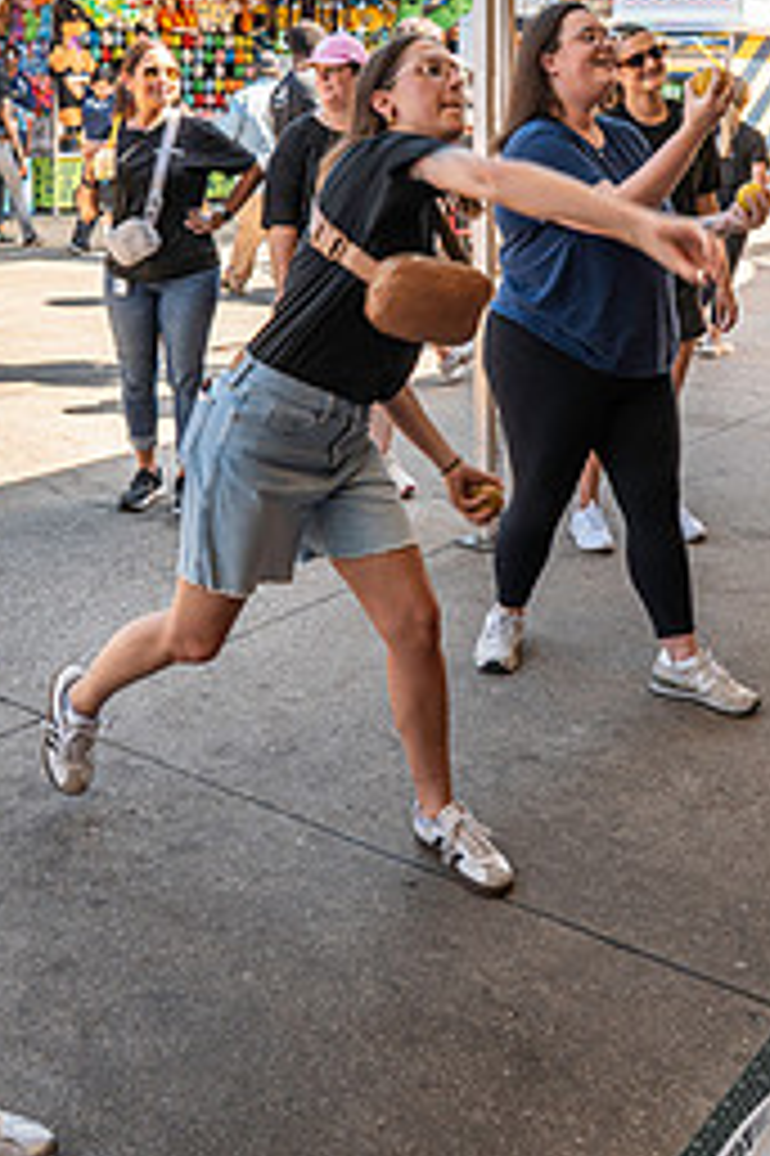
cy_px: 445
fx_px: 1349
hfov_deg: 31.9
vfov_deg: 46.1
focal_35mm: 42
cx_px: 392
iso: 200
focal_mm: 24
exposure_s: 1/200
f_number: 4.5
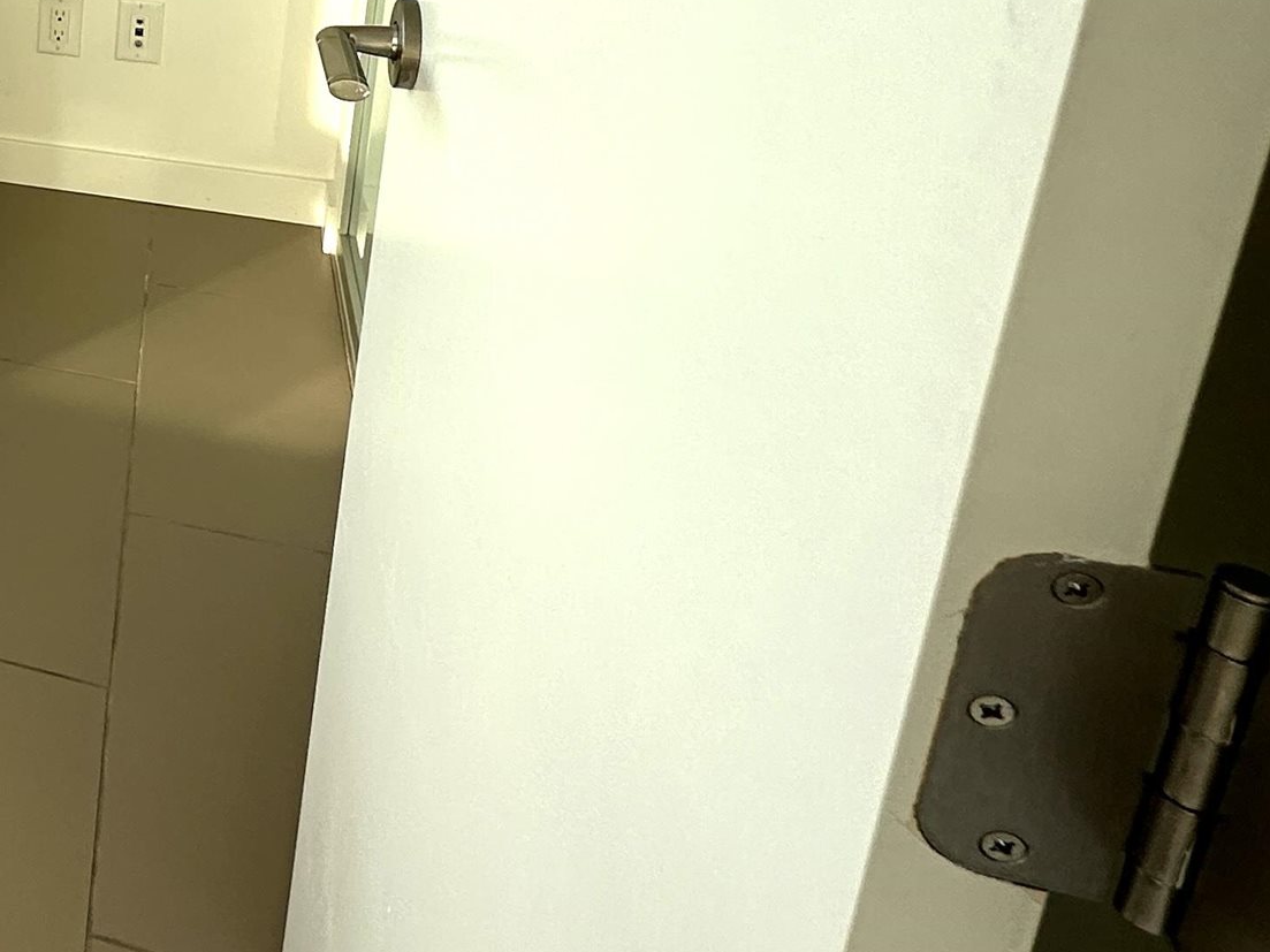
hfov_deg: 35.2
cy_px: -127
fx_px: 1431
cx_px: -332
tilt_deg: -15.3
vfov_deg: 32.0
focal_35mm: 39
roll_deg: +0.8
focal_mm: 2.22
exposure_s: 1/593
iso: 40
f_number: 2.2
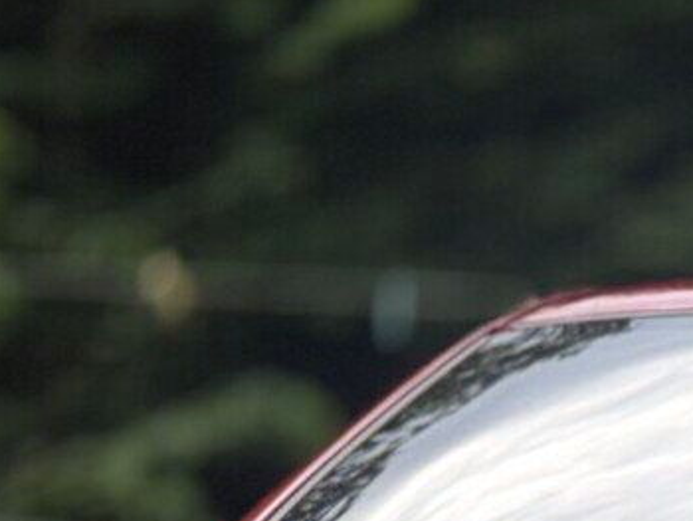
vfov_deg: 2.2
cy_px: 954
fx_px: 13382
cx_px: 1412
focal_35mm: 668
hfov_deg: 2.9
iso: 64
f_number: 2.8
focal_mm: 15.66
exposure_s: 1/1130
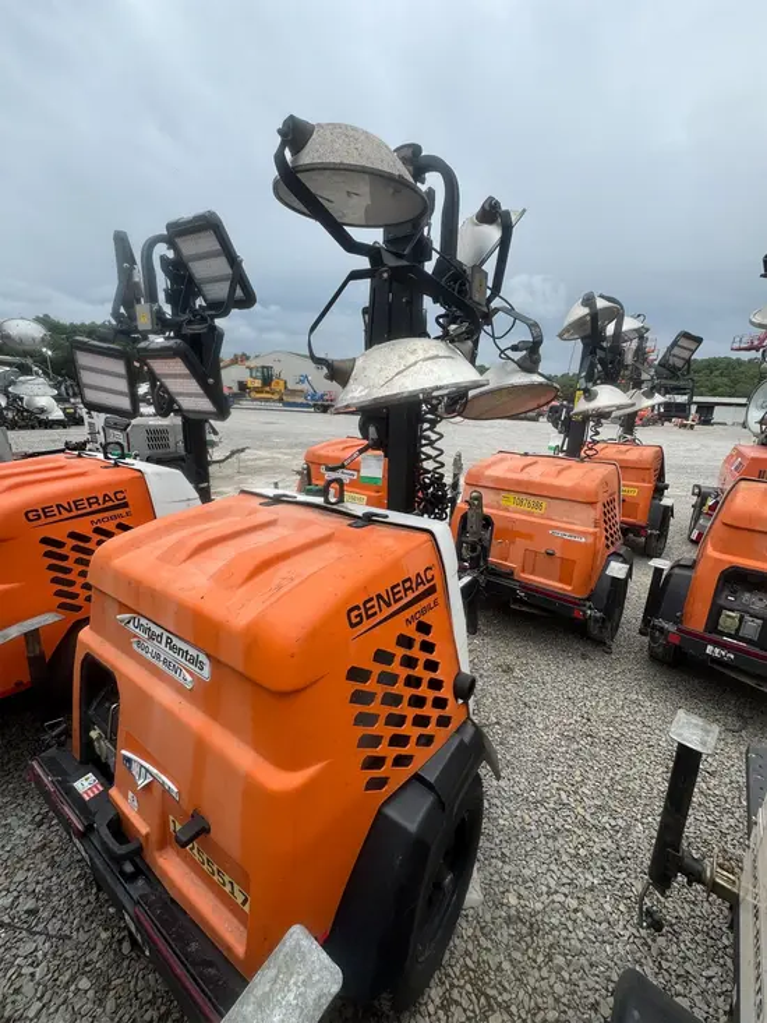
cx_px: 384
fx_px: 413
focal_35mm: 14
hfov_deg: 85.7
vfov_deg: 102.1
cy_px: 512
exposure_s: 1/525
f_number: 2.2
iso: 40
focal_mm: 2.22
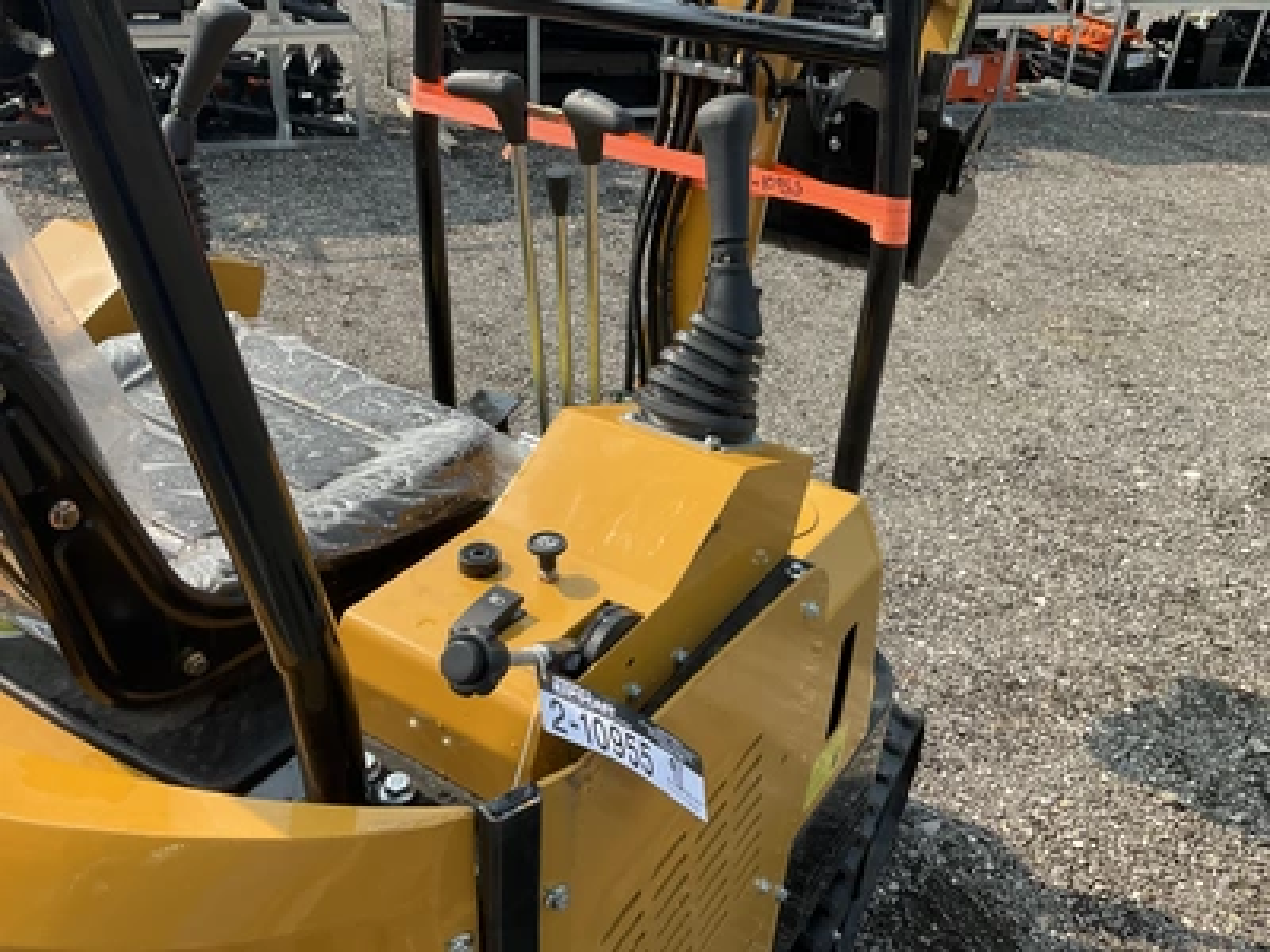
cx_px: 635
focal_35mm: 29
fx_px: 1064
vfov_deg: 48.2
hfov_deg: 61.7
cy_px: 476
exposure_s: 1/997
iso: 25
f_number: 1.8
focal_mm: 3
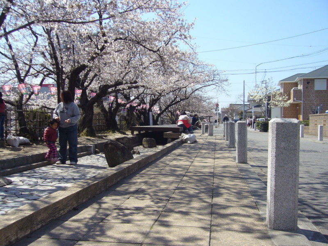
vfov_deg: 40.7
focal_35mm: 35
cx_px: 164
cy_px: 123
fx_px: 332
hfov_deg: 52.6
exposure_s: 1/250
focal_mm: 5.8
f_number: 5.6
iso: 80
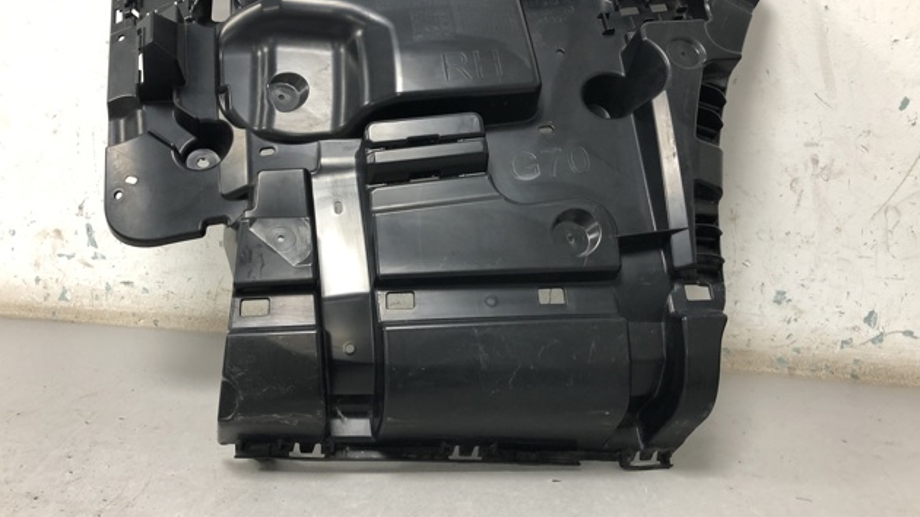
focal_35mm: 31
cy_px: 248
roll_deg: -1.6
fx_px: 756
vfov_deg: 37.7
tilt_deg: -13.1
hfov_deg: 62.6
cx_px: 461
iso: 40
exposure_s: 1/20
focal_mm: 4
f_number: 1.8
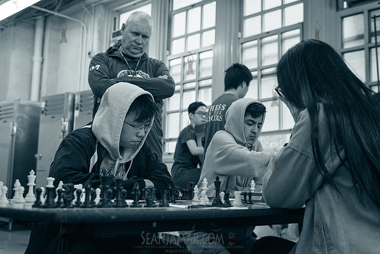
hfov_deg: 45.0
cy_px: 127
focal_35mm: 44
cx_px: 190
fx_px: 459
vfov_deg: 30.9
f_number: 2.8
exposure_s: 1/500
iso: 3200
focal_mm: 29
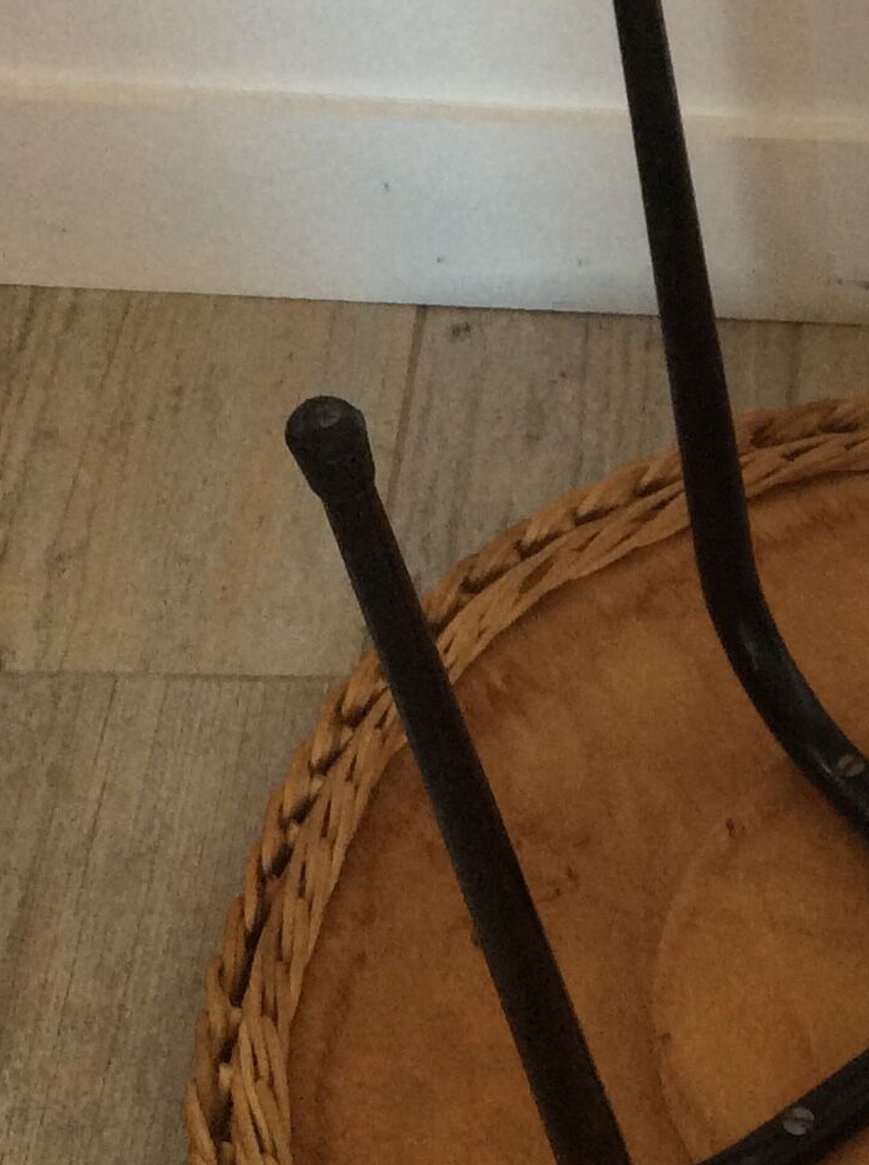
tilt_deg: -50.0
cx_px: 1101
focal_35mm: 88
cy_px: 571
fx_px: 2954
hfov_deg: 15.9
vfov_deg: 22.3
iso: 64
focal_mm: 3.3
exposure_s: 1/25
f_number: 2.4
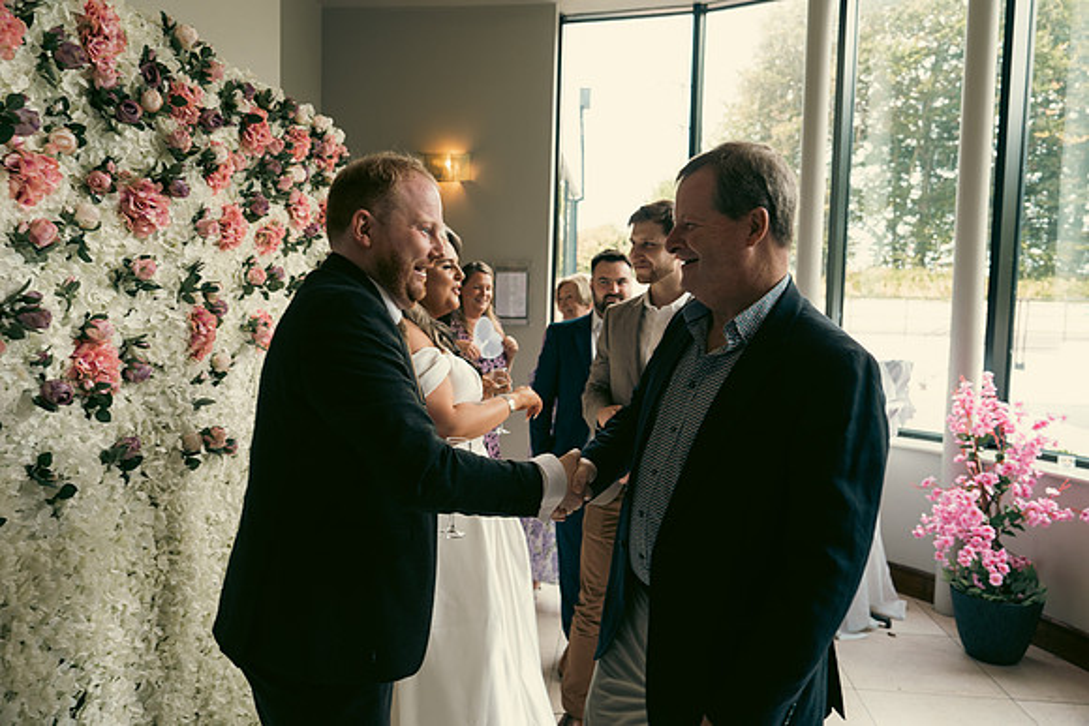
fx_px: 787
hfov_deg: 69.4
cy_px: 363
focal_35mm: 26
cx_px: 544
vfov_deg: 49.6
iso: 400
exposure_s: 1/160
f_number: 3.5
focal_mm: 26
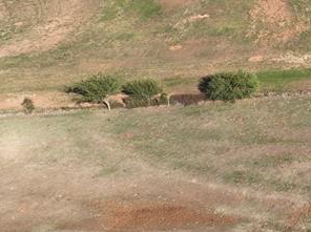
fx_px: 744
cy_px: -19
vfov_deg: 17.2
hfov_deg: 19.3
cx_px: 519
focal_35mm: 83
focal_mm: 12.29
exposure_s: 1/1600
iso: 100
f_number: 2.8
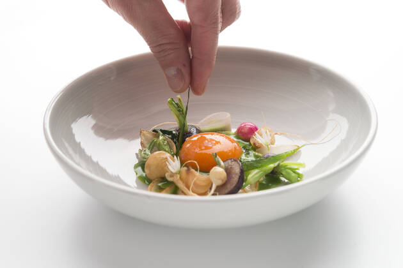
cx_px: 202
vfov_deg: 22.6
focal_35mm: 60
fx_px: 672
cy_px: 134
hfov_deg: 33.4
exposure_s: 1/160
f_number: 9
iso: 400
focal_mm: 60
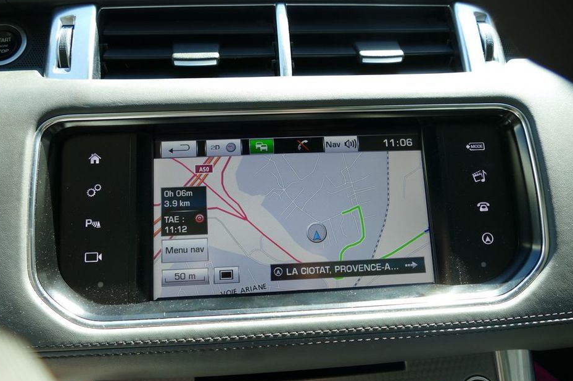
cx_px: 280
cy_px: 200
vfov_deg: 46.4
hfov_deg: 65.5
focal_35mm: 28
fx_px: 446
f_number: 2.9
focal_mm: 9.65
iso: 125
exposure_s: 1/200
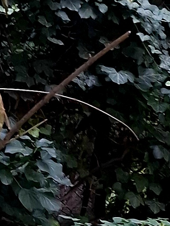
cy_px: 144
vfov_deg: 11.3
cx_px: 522
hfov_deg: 7.4
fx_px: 1146
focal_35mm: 175
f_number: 1.8
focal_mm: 5.54
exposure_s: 1/25
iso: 400
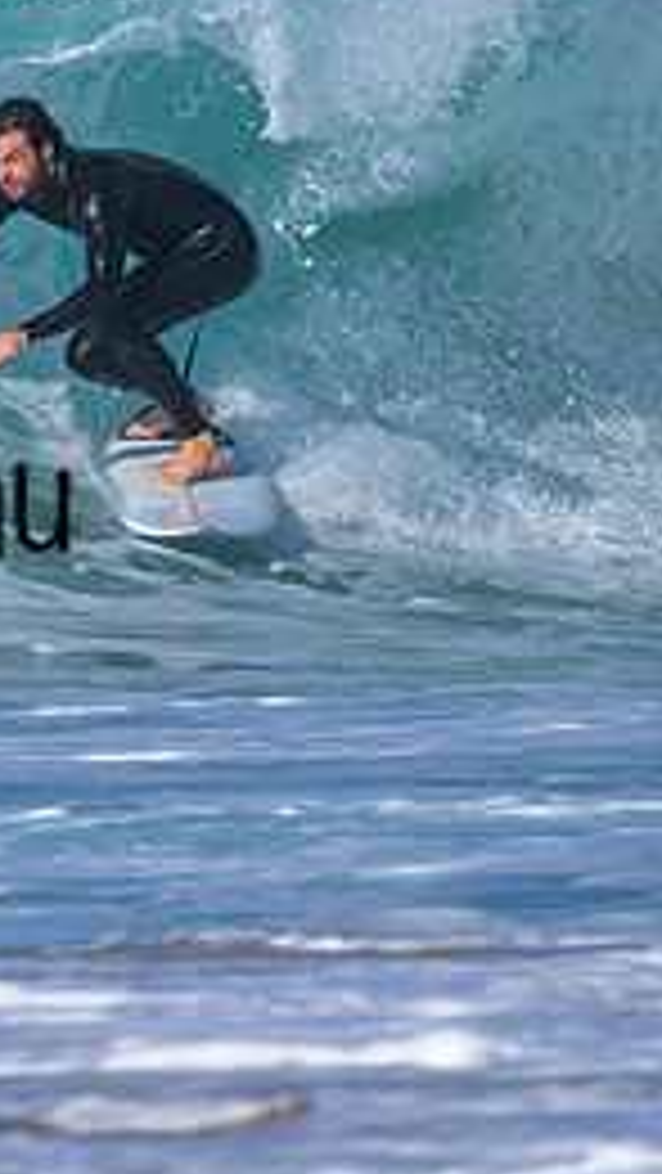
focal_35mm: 2558
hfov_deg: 0.5
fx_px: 79749
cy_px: 391
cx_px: -494
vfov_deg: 0.8
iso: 220
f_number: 6.3
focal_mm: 800
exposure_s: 1/2000
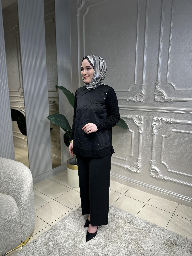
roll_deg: -1.2
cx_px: 96
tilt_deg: -10.6
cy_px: 128
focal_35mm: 24
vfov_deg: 71.6
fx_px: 177
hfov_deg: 56.8
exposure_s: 1/280
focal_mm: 6.86
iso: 80
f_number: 1.78
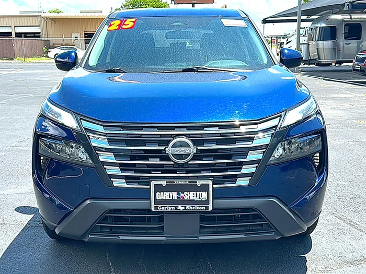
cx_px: 183
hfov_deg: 49.0
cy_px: 137
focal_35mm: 38
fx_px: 402
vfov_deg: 37.7
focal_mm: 6.86
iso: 80
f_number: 1.78
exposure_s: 1/1996
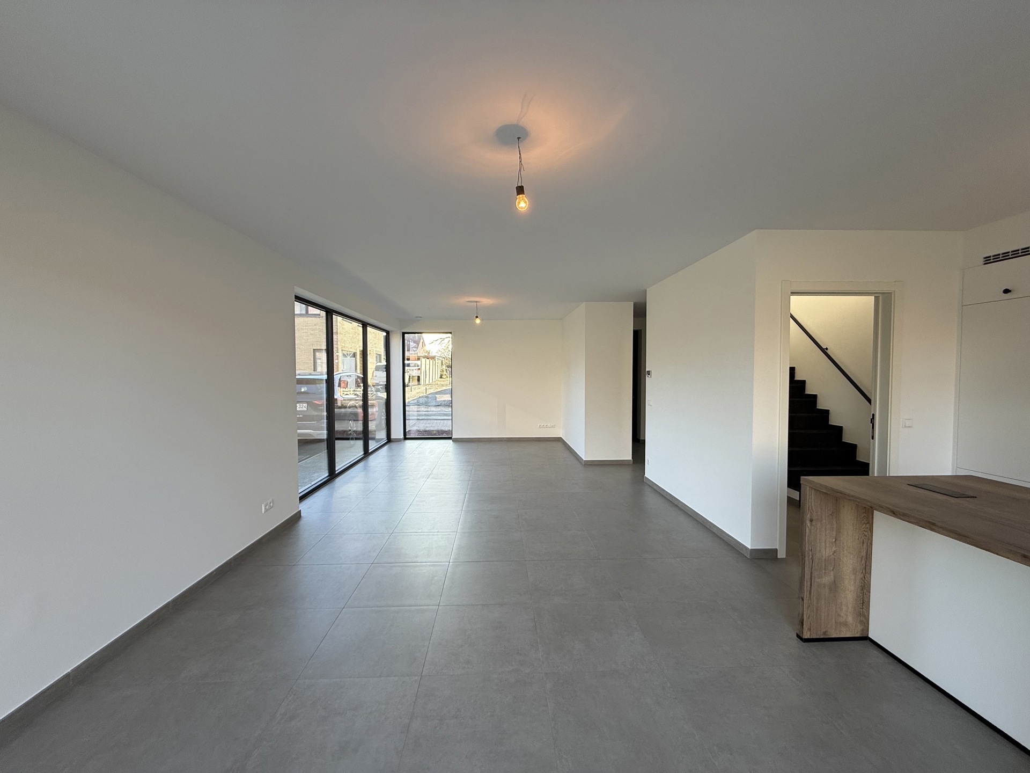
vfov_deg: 85.7
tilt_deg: -1.6
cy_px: 386
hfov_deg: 102.1
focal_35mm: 14
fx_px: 417
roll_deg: -0.3
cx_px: 515
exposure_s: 1/133
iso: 64
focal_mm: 2.22
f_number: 2.2
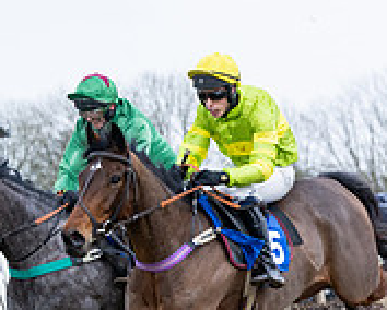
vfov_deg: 5.6
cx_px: 811
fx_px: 3165
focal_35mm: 276
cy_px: 382
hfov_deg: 6.7
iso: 800
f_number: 4
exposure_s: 1/1000
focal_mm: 70
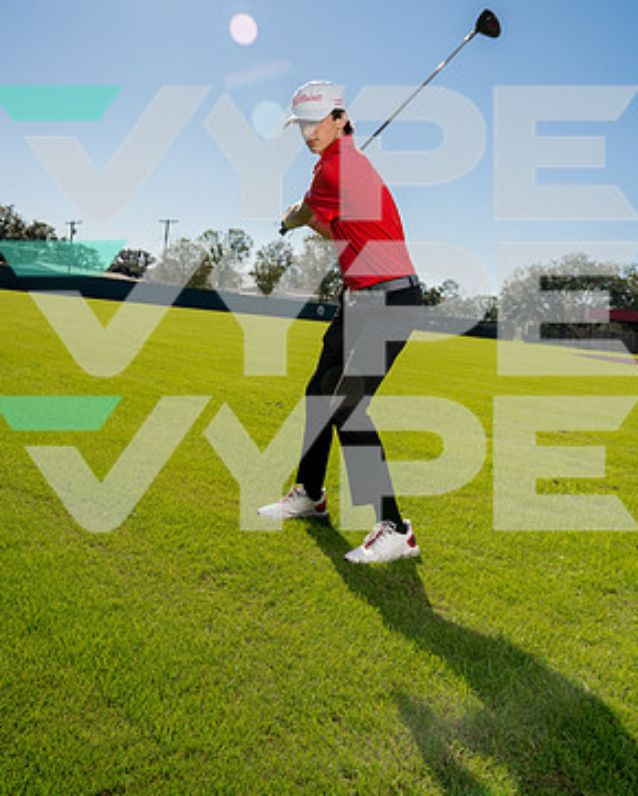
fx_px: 825
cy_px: 310
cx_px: 319
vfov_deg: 51.1
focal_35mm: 35
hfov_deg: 42.3
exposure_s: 1/250
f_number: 8
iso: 100
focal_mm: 30
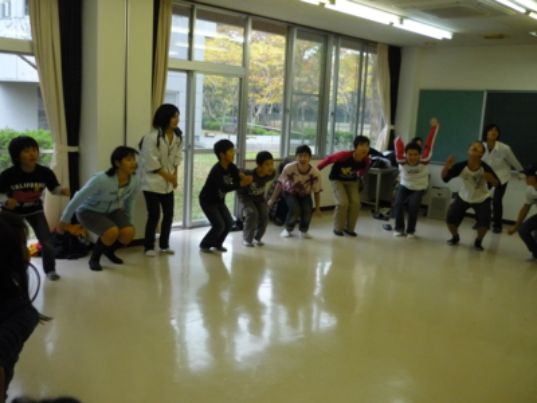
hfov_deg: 55.4
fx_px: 512
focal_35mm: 33
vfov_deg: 42.9
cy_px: 202
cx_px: 268
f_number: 2.8
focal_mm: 5.5
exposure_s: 1/320
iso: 400
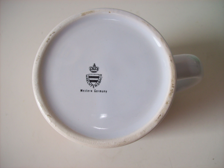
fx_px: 233
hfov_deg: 51.4
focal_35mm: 36
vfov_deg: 39.6
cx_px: 112
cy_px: 84
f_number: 2.7
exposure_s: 1/64
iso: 80
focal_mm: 6
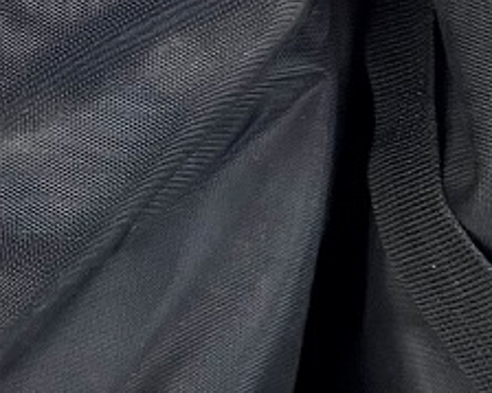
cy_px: 119
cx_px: -244
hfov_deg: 15.3
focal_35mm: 116
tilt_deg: -55.3
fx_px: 1688
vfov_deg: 13.3
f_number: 1.6
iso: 100
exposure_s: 1/50
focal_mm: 5.1
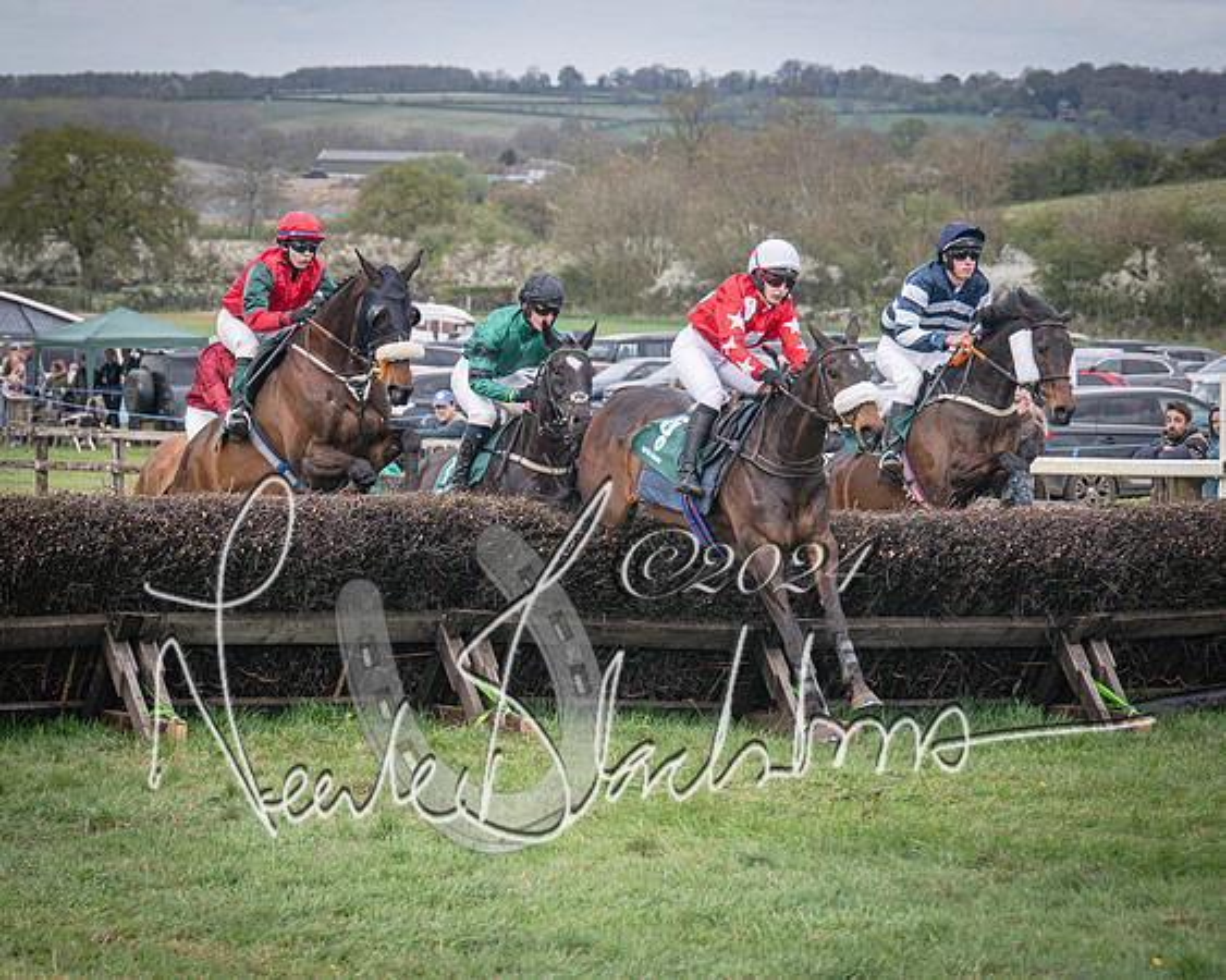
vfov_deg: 9.0
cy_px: 504
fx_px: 6232
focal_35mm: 172
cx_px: 699
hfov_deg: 11.2
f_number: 5
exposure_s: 1/800
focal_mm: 103
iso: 400
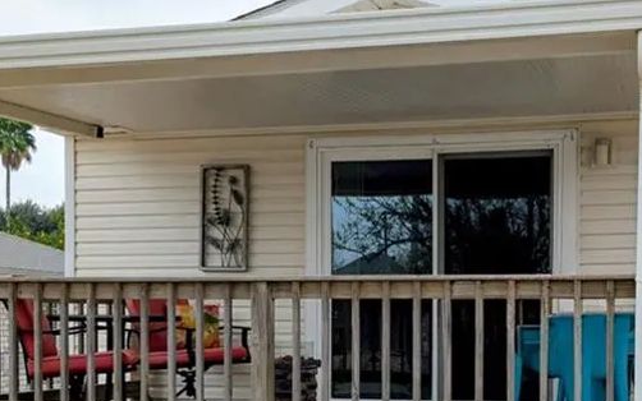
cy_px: 328
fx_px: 910
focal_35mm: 52
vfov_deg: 24.4
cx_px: 471
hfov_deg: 38.0
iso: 22
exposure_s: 1/436
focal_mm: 6.9
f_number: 1.68
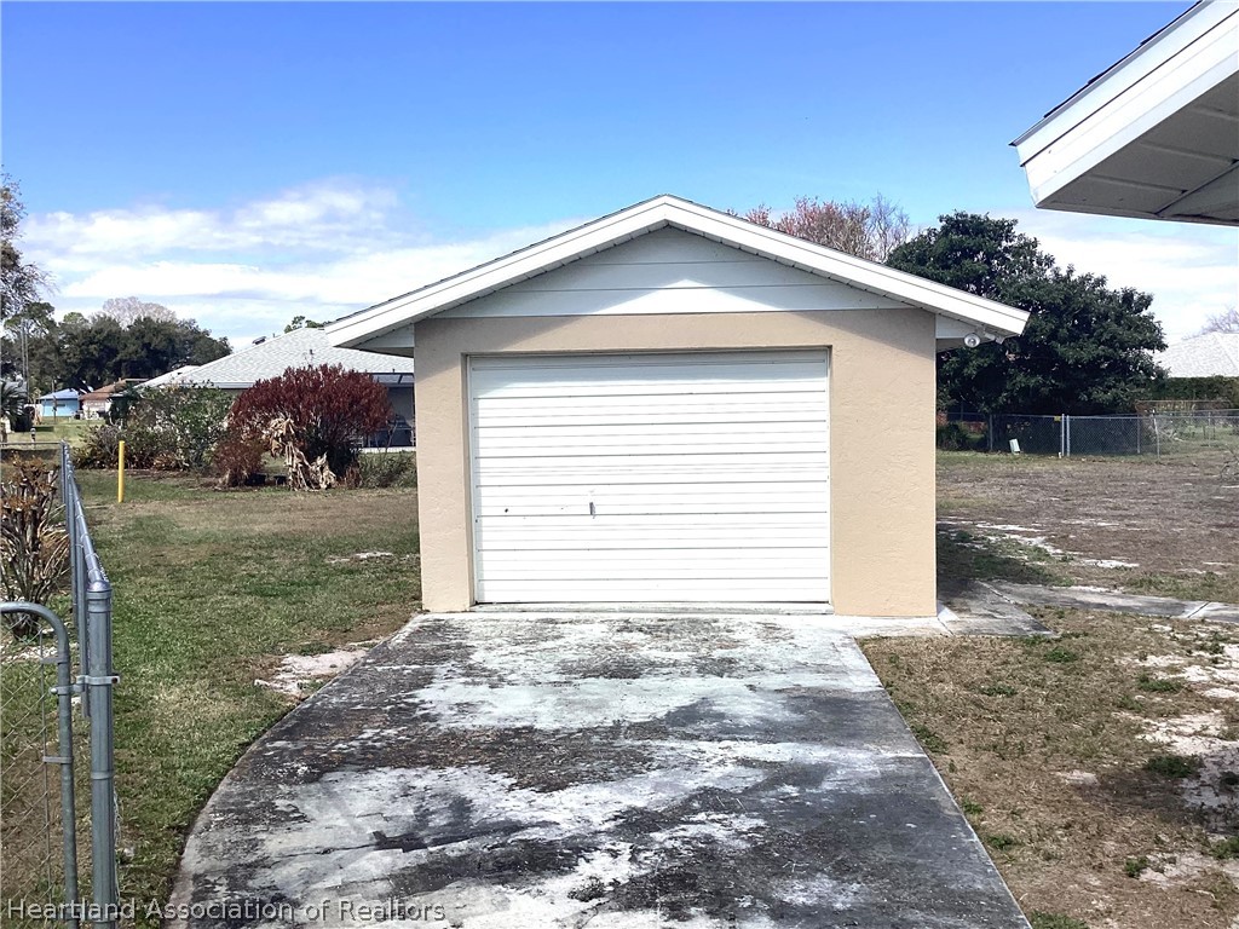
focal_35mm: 31
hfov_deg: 58.4
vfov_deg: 45.4
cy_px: 464
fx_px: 1110
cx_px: 620
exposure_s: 1/1733
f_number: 2.4
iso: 25
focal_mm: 3.3
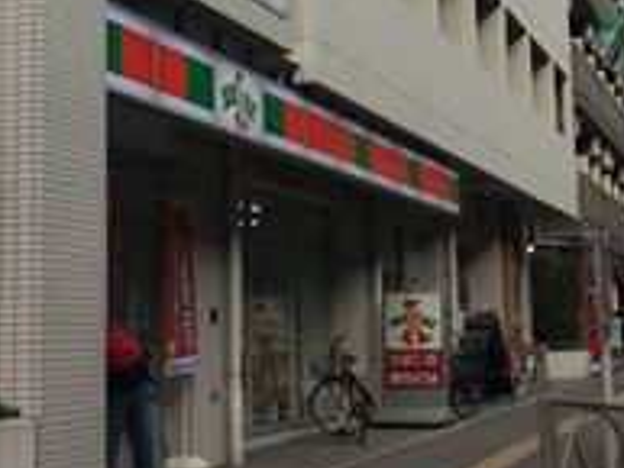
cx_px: 330
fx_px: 1732
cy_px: 45
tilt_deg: +8.7
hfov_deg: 20.4
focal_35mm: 96
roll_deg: +1.9
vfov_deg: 15.2
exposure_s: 1/1140
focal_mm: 4.15
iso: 32
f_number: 2.2
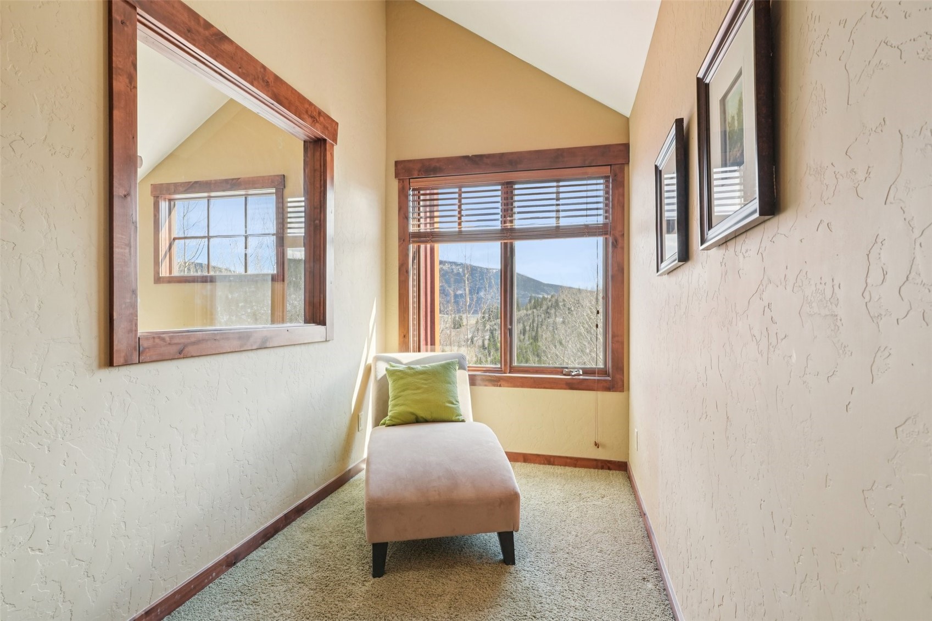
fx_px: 427
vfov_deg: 72.0
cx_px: 466
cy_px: 310
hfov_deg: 95.0
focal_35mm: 16
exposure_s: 1/30
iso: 125
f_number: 8
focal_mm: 11
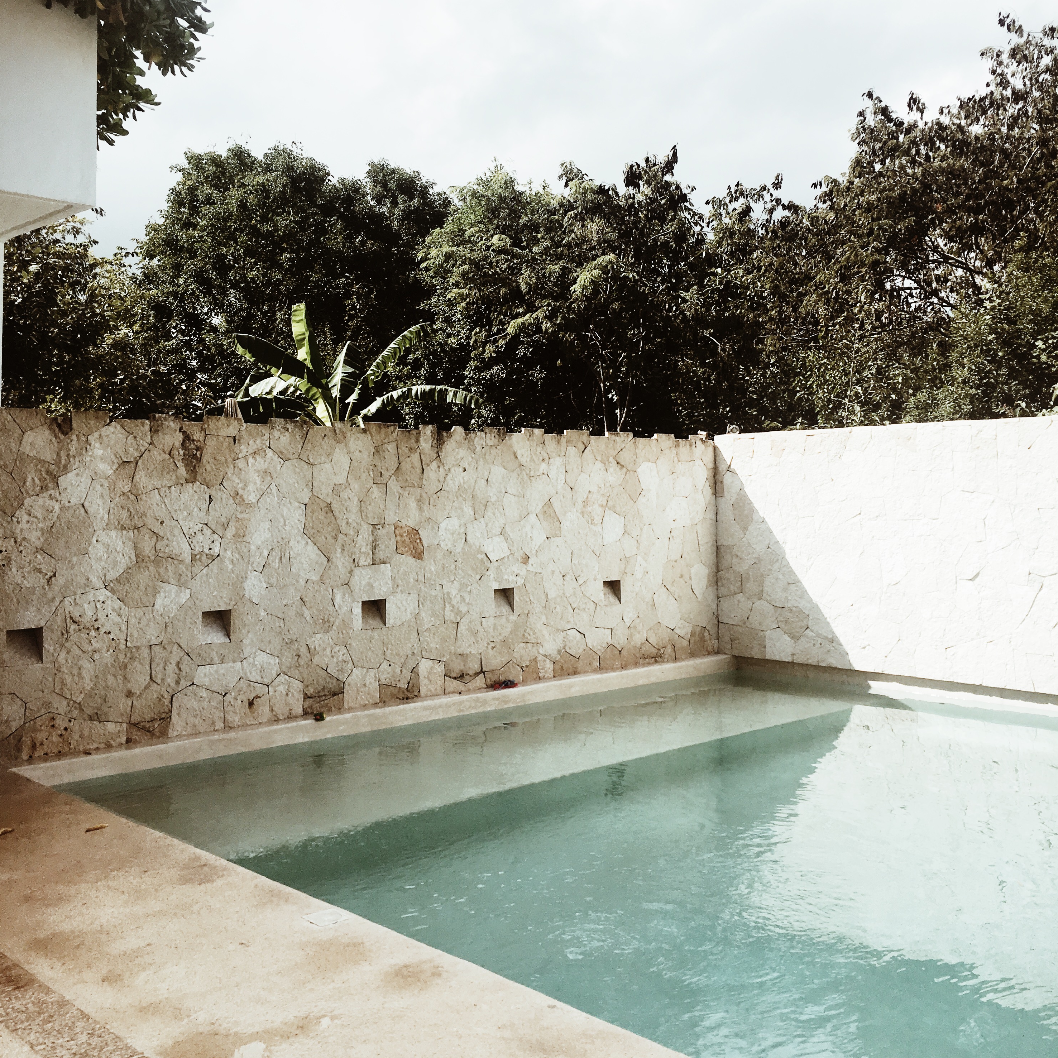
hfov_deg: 47.2
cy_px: 404
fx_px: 1210
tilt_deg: +4.1
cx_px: 517
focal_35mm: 35
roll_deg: +1.5
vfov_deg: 46.8
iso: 25
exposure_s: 1/2404
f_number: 2.2
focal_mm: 4.15
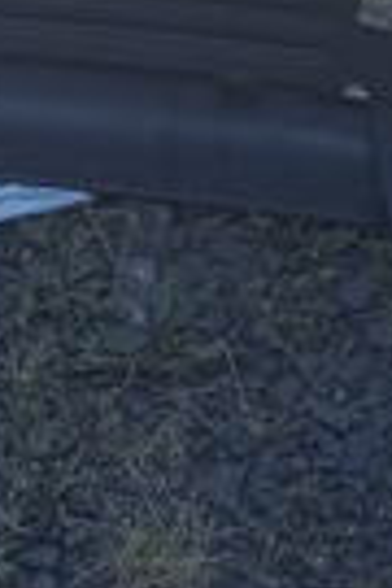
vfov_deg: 14.4
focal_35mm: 138
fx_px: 2254
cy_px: -135
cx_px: -170
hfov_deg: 9.7
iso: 100
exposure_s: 1/264
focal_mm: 3.43
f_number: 2.2
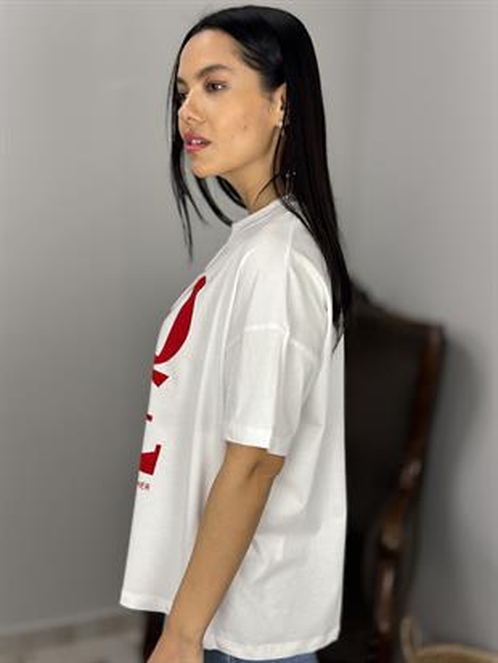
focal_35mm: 48
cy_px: 332
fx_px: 920
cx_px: 249
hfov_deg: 30.3
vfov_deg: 39.6
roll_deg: -1.6
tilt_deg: -11.8
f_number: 1.78
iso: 80
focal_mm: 6.86
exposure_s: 1/100
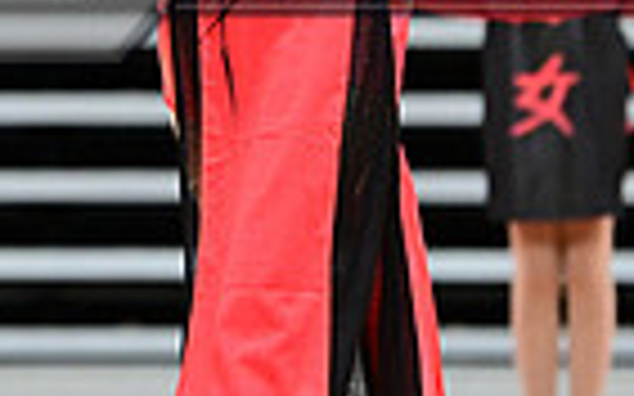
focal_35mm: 566
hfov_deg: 3.7
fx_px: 9776
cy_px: -126
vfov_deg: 2.3
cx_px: 166
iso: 6400
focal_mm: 135
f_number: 3.2
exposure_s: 1/1000
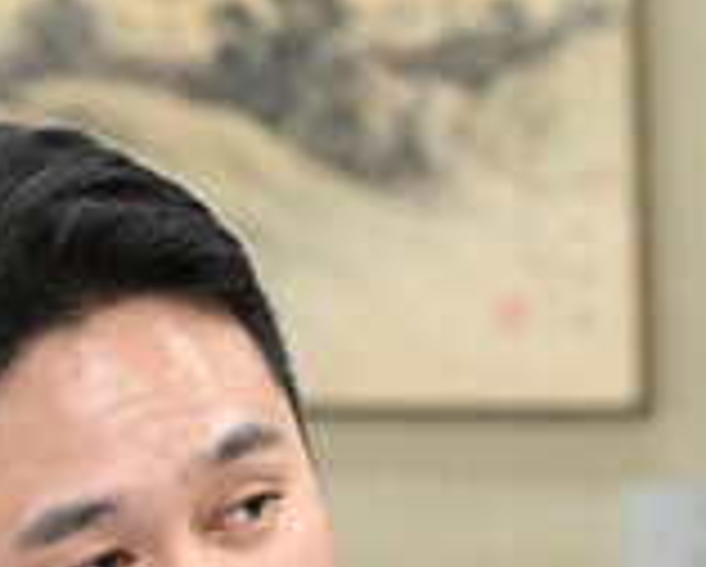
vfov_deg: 2.1
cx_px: 315
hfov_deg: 2.6
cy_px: 855
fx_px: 15732
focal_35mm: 752
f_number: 4
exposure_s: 1/200
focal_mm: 140
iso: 2000
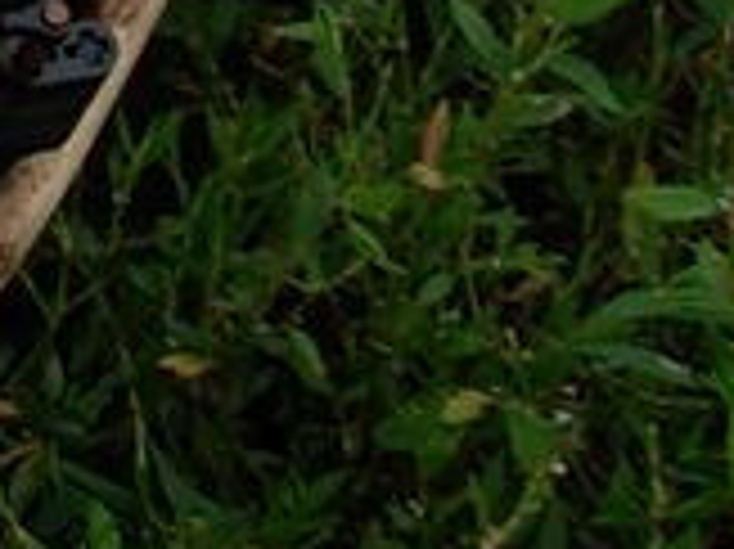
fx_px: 3962
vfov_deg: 7.5
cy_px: -648
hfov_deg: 9.9
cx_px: -653
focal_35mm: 187
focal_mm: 6.3
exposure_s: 1/418
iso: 79
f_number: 4.9
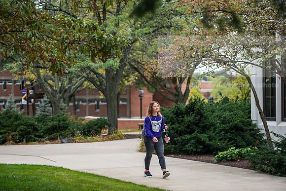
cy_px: 96
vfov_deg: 13.4
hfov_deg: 20.0
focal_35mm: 102
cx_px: 143
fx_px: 810
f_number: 3.2
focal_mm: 102
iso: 400
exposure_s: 1/400
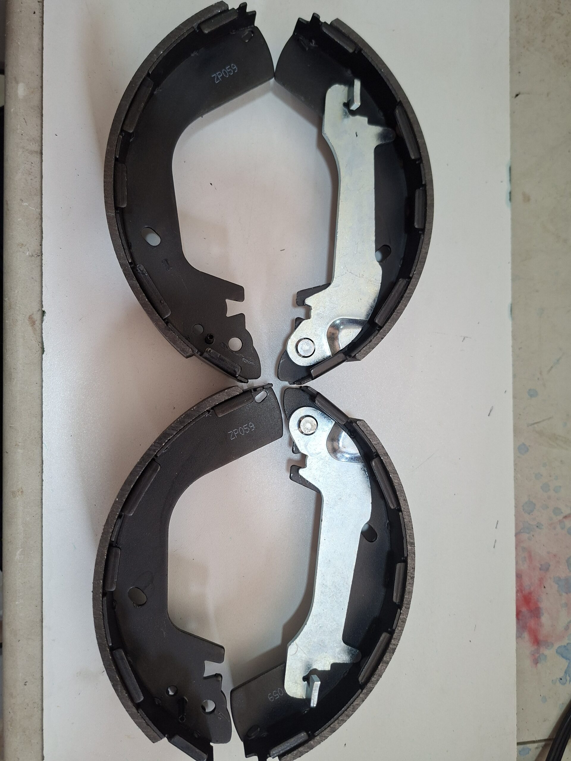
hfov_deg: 58.9
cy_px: 380
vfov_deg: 73.9
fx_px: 506
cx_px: 286
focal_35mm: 23
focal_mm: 5.54
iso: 160
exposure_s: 1/60
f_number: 1.8
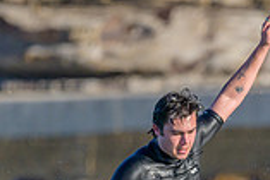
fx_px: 24059
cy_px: 331
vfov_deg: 0.4
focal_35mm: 3205
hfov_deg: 0.6
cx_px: 306
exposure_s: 1/2000
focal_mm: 800
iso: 450
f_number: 6.3
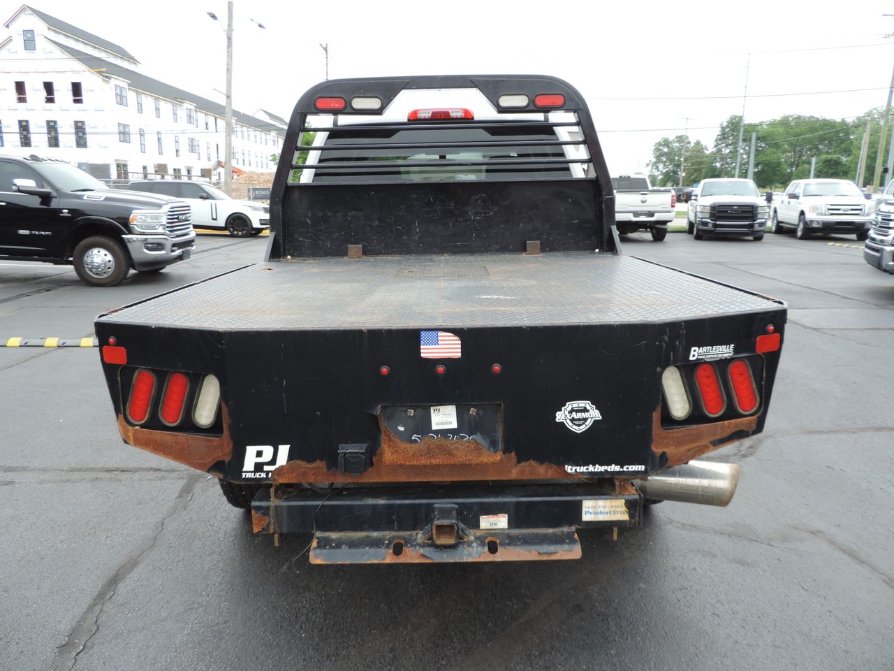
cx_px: 447
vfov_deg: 56.8
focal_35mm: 24
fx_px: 620
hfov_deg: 71.6
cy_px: 336
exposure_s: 1/400
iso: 80
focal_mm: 4.3
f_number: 3
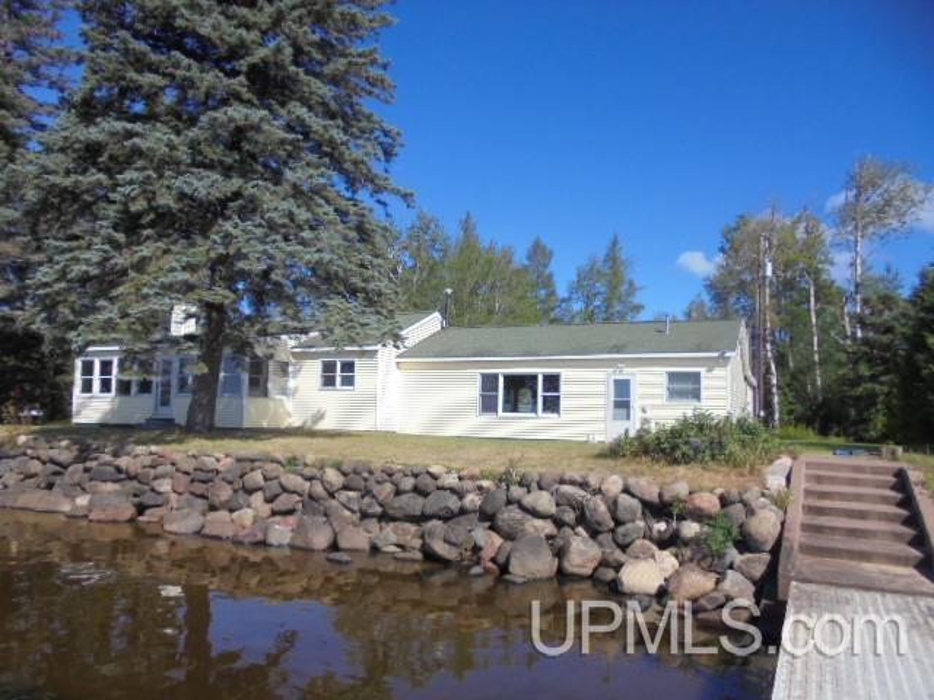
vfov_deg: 53.1
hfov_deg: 67.3
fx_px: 702
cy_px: 350
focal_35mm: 26
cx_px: 467
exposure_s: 1/100
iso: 100
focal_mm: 4.6
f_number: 11.5
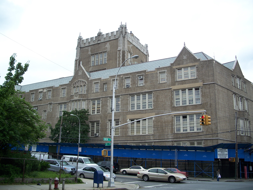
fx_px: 270
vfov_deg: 38.7
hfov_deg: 50.1
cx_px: 126
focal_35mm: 37
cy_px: 95
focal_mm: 7.8
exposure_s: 1/400
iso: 64
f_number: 2.8
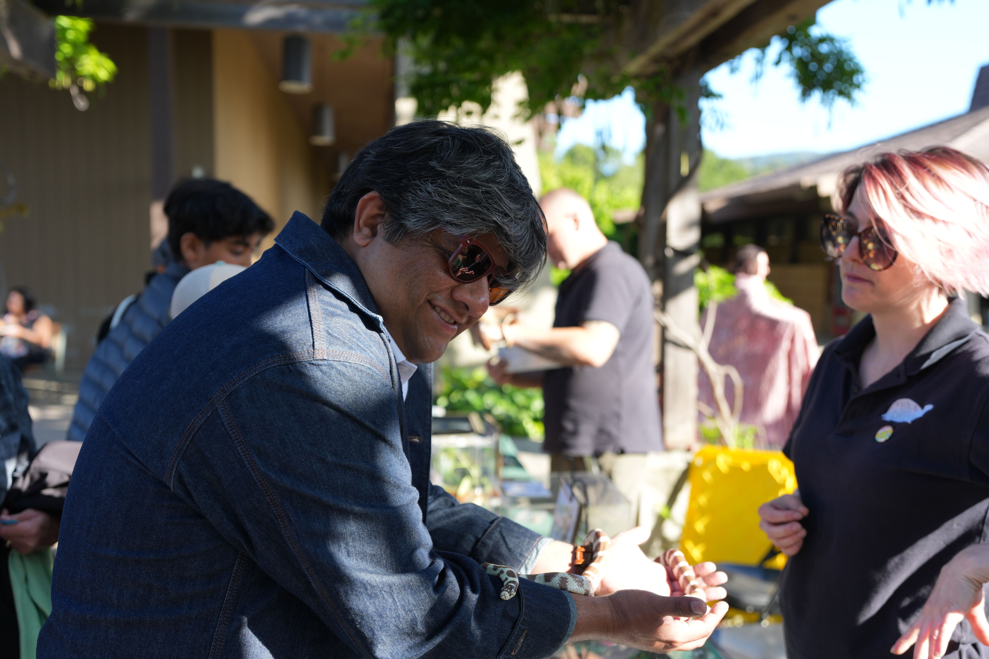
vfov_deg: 37.9
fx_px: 961
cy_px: 330
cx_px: 494
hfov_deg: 54.4
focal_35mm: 35
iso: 160
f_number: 2.8
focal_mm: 35
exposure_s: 1/400
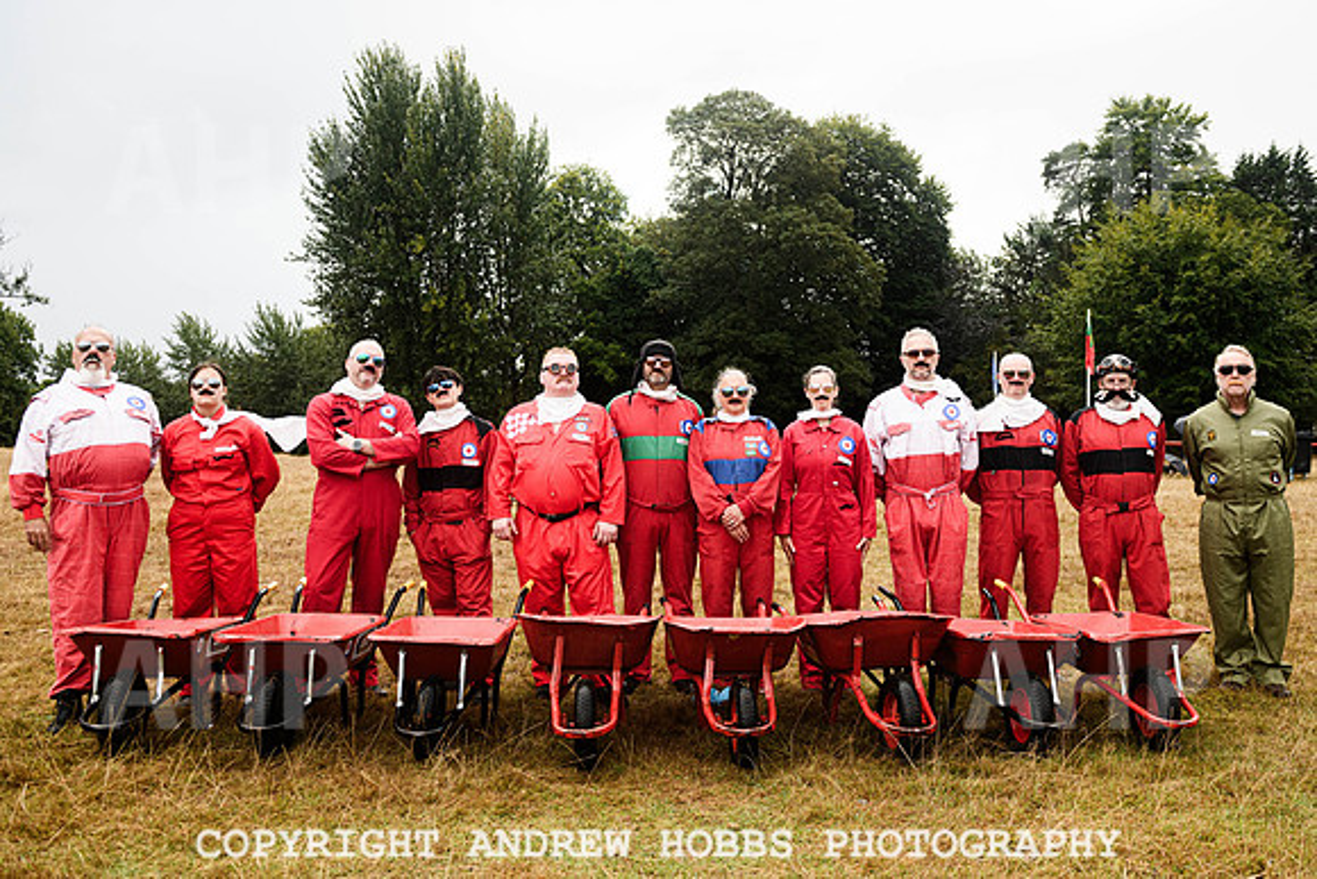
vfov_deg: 39.9
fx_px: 1210
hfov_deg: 57.1
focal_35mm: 33
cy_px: 399
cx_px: 689
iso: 400
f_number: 5
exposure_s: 1/3200
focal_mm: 29
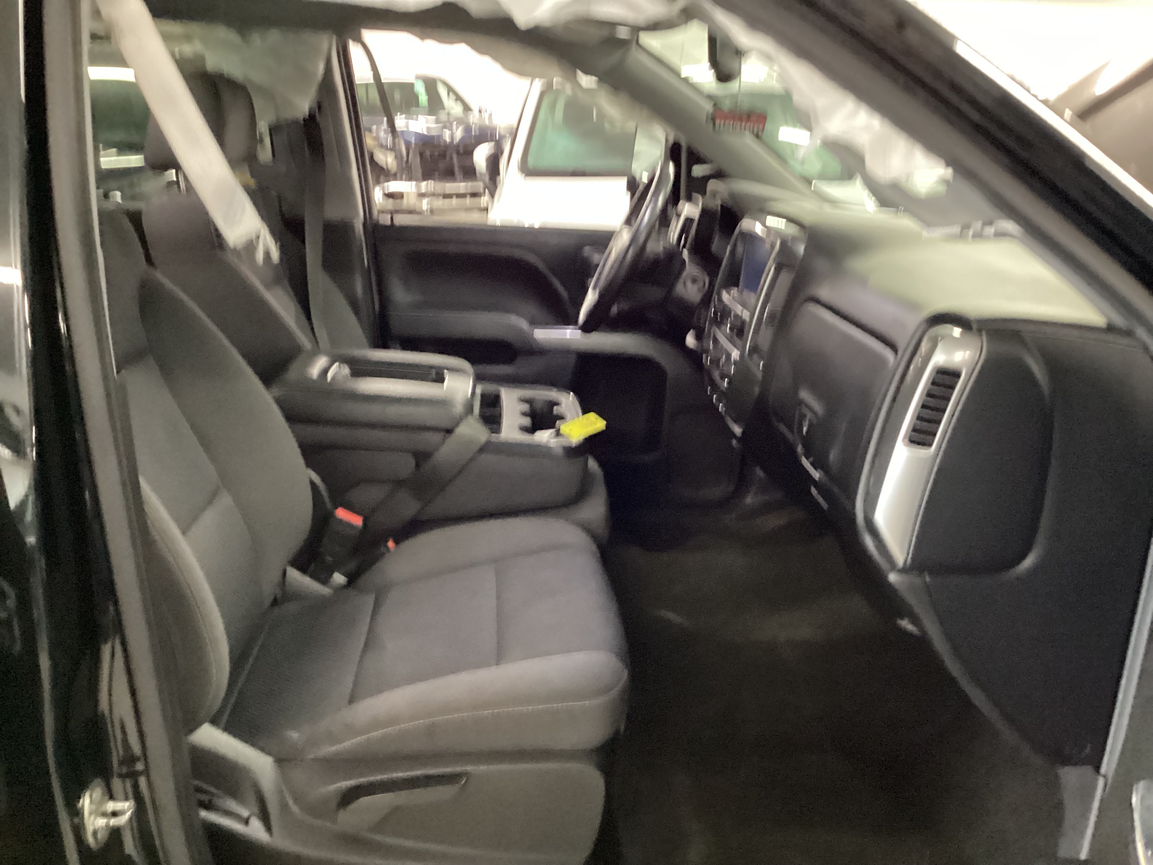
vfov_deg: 45.4
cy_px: 432
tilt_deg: -18.2
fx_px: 1033
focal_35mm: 31
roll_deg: +0.0
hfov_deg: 58.4
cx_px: 576
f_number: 2.4
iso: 640
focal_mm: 3.3
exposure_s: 1/24
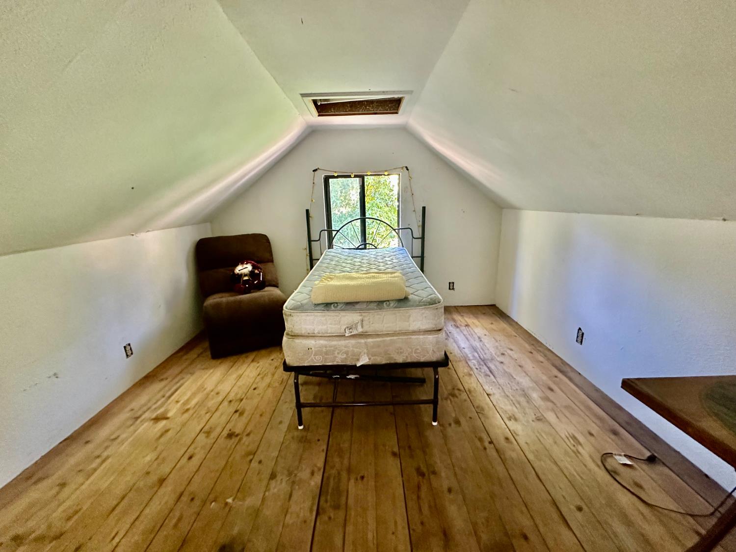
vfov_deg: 85.7
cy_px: 276
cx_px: 368
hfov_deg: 102.1
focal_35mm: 14
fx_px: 298
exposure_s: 1/60
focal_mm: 2.22
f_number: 2.2
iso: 640
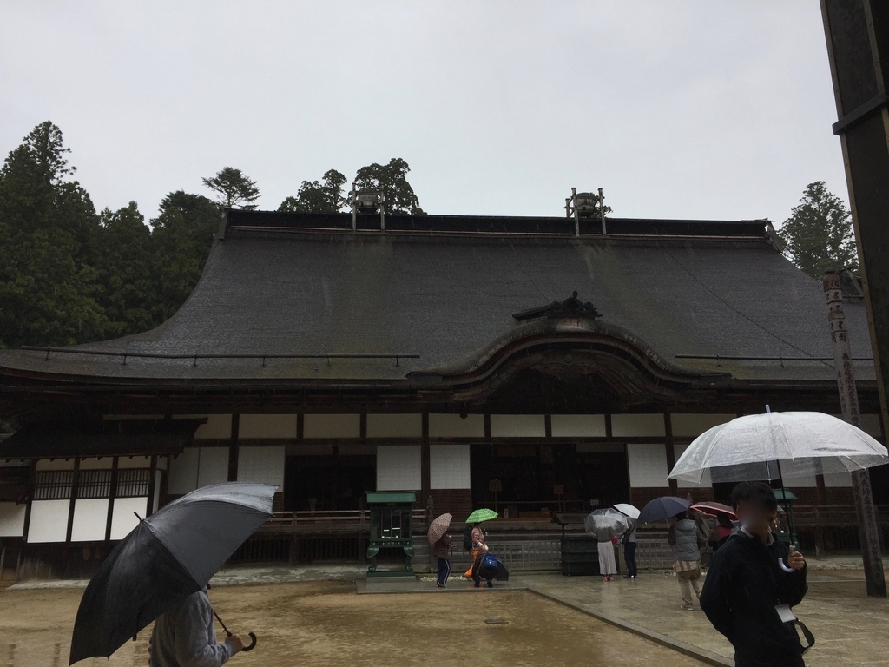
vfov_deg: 48.2
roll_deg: +0.2
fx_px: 745
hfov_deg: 61.7
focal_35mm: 29
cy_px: 334
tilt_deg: +13.9
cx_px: 444
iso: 32
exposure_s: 1/455
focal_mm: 4.15
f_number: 2.2
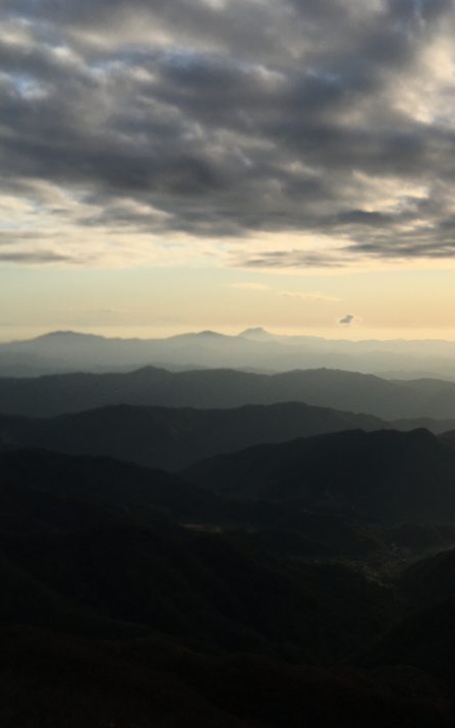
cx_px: 433
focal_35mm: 44
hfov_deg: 27.8
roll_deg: -1.8
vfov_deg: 45.3
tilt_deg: +0.4
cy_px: 371
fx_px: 873
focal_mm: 4.15
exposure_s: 1/3077
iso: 25
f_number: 2.2
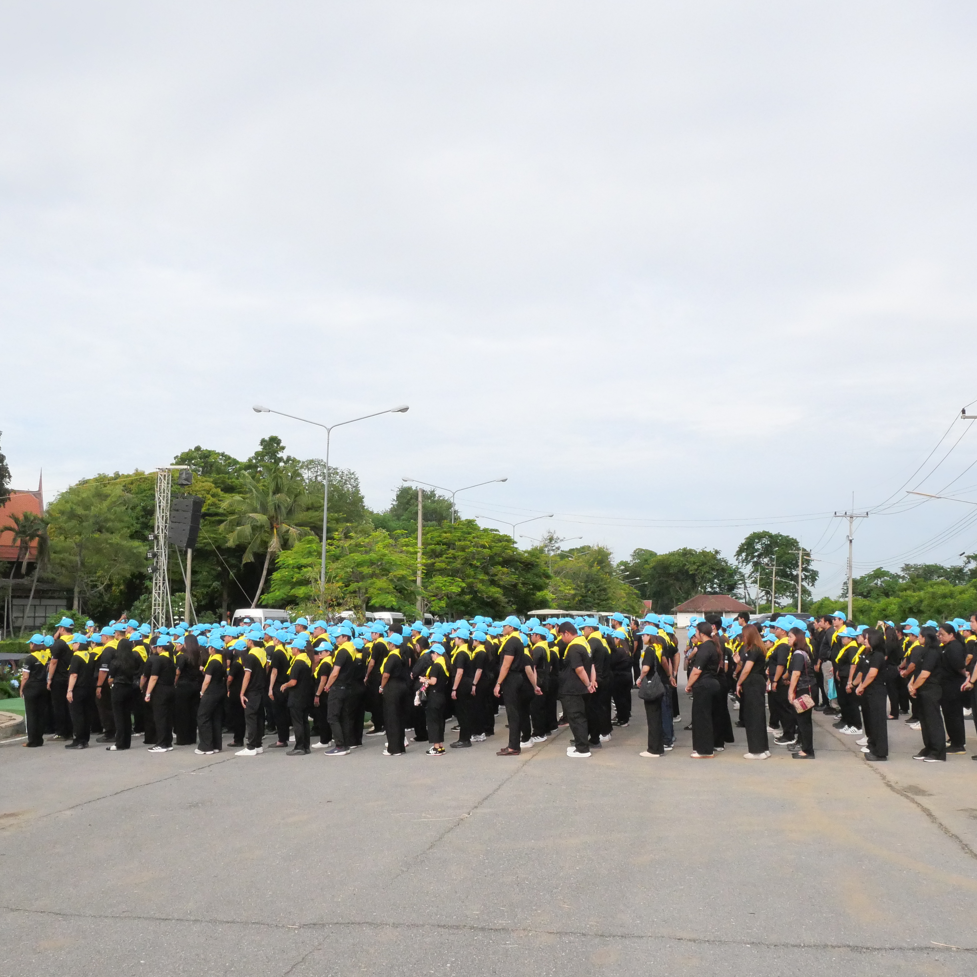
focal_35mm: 31
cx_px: 470
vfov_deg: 52.5
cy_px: 488
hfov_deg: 52.5
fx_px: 990
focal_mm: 12
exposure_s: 1/4000
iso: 3200
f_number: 9
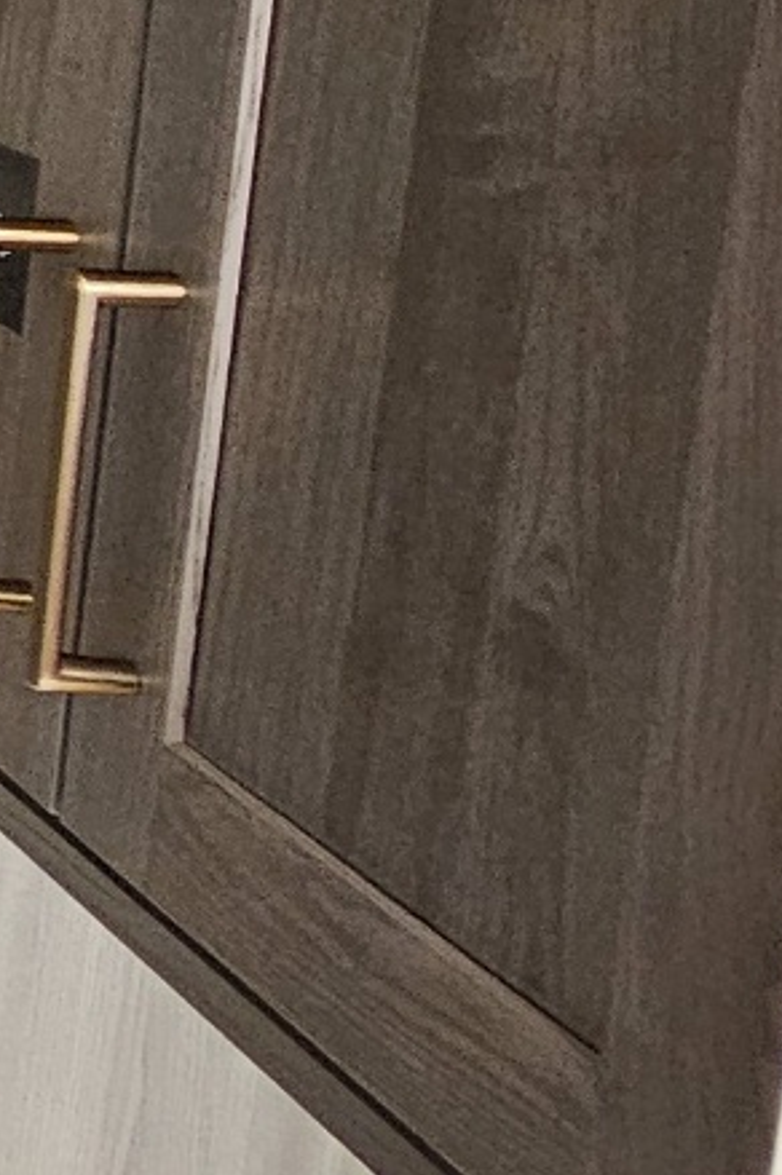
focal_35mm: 74
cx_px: -1928
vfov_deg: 25.7
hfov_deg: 9.7
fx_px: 2415
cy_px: -54
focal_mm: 2.2
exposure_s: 1/60.2
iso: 320
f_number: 2.2
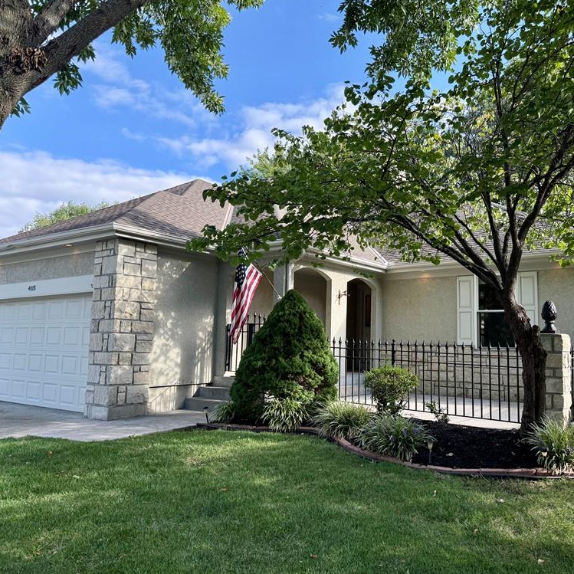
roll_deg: -1.1
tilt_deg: +6.4
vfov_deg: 55.6
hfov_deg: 55.1
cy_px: 285
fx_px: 544
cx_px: 351
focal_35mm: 29
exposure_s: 1/1091
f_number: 1.78
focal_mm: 6.76
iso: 100
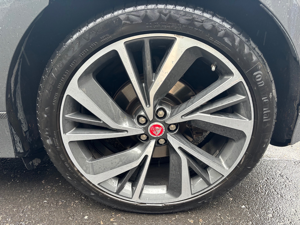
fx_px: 225
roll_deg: -3.4
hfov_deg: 67.3
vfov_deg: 53.1
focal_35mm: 26
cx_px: 150
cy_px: 112
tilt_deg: -28.8
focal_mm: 5.96
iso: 125
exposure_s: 1/117
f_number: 1.6
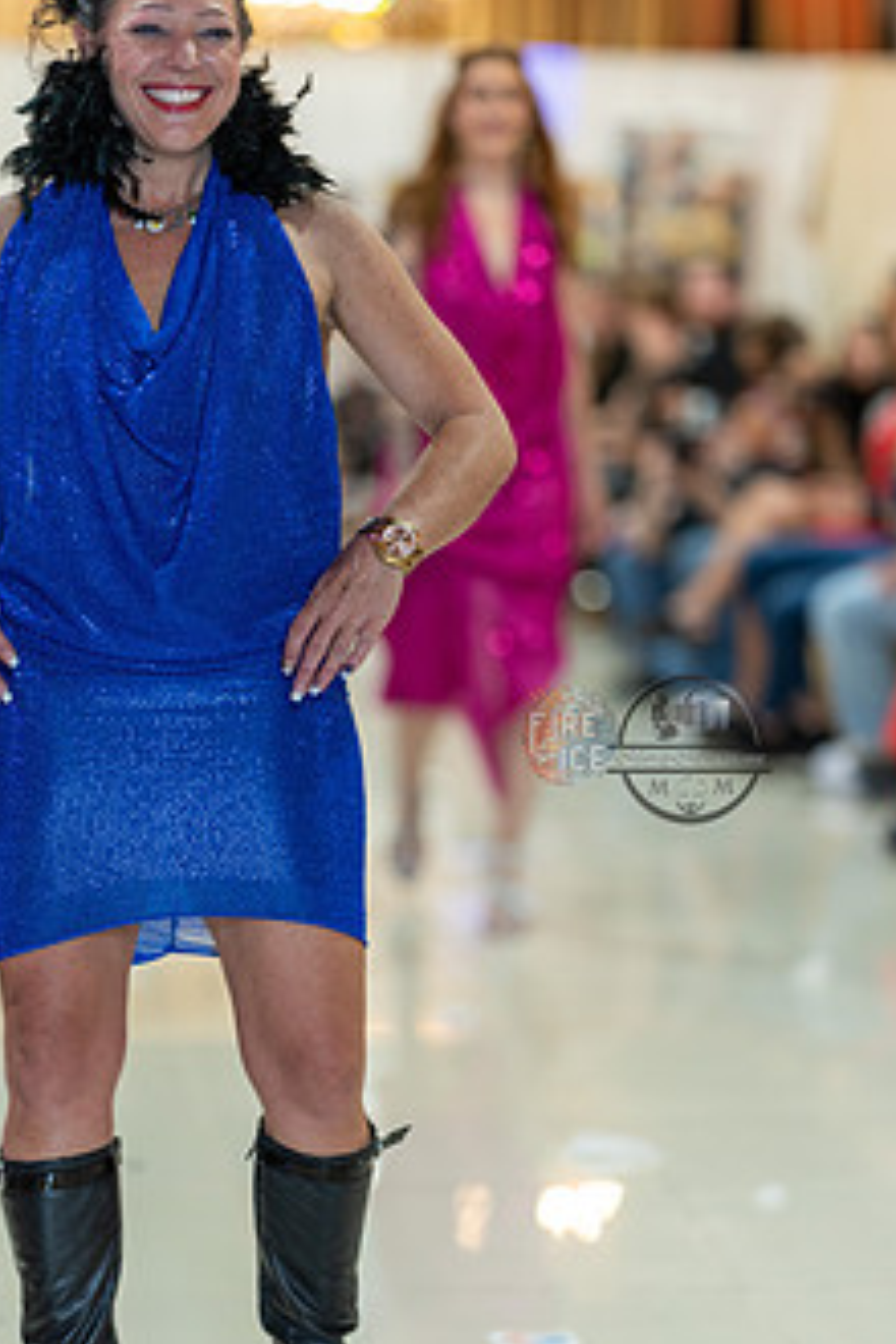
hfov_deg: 11.8
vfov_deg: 17.6
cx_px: 342
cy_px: 749
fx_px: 4330
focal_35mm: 116
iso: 250
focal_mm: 85
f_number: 1.4
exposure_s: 1/160
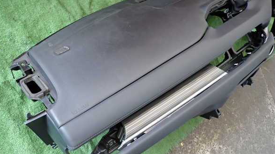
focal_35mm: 28
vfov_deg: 41.4
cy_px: 82
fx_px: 204
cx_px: 137
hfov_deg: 67.9
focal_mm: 4.5
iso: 200
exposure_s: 1/30
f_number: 2
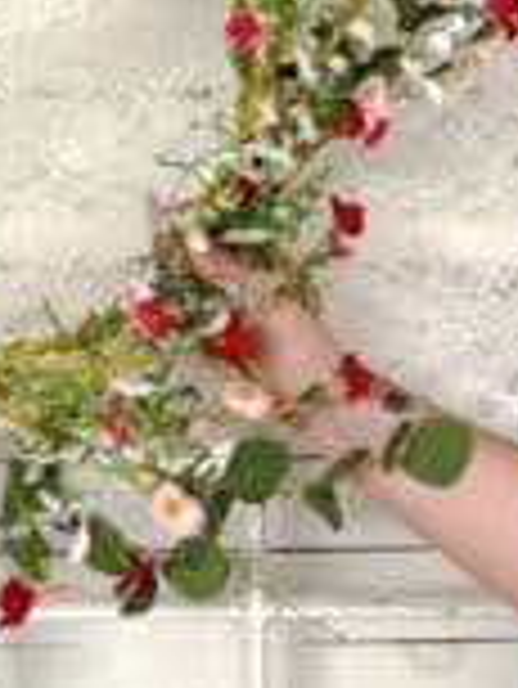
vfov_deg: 27.7
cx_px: -36
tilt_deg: +1.6
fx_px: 1355
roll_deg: +0.0
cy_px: 103
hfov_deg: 20.7
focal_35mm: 68
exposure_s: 1/264
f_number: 1.6
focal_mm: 5.96
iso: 40
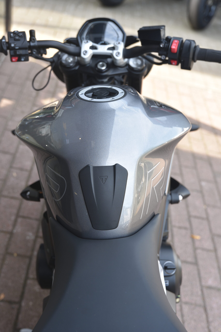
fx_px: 414
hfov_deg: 29.9
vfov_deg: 43.6
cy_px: 166
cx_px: 110
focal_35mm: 45
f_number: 4
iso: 100
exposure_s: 1/60
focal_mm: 45
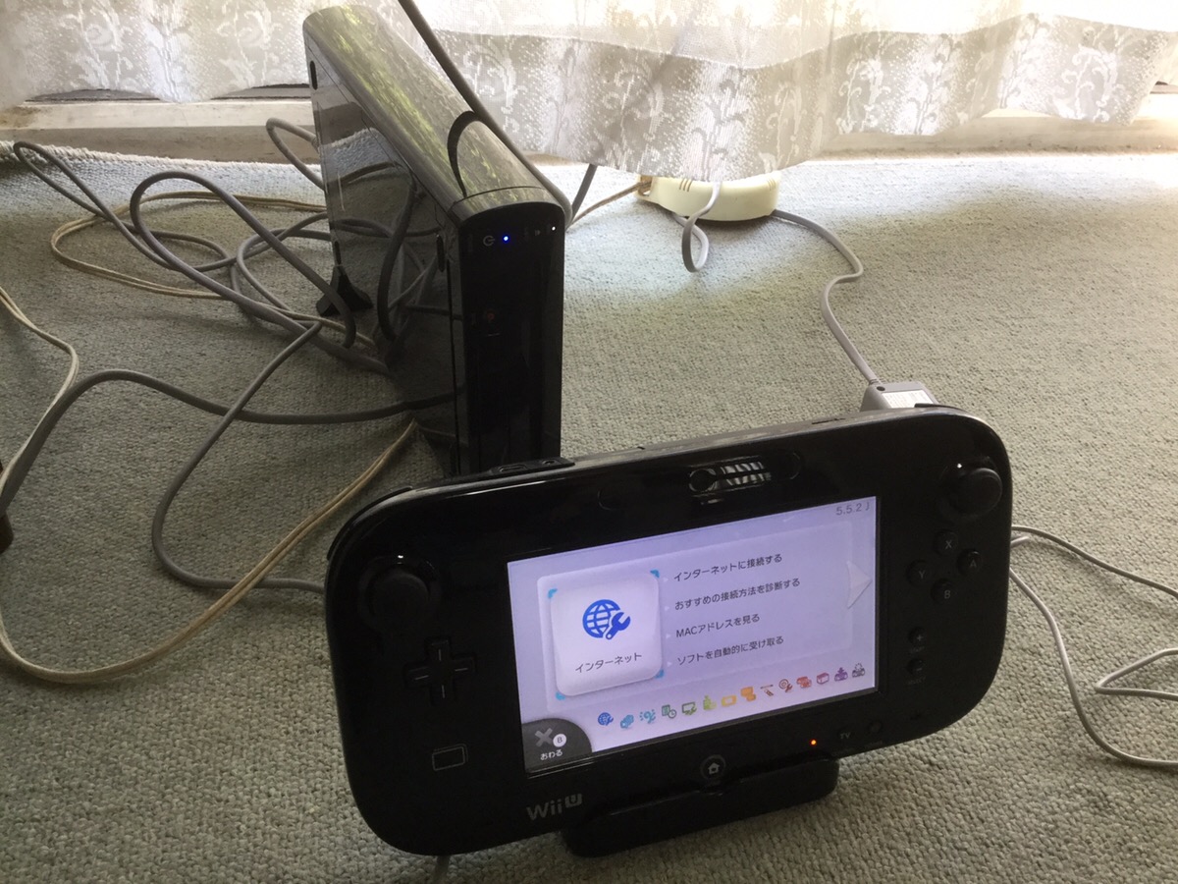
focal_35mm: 31
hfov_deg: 58.4
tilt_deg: -37.9
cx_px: 589
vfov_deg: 45.4
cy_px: 442
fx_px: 1055
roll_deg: -6.1
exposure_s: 1/30
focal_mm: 3.3
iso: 50
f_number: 2.4
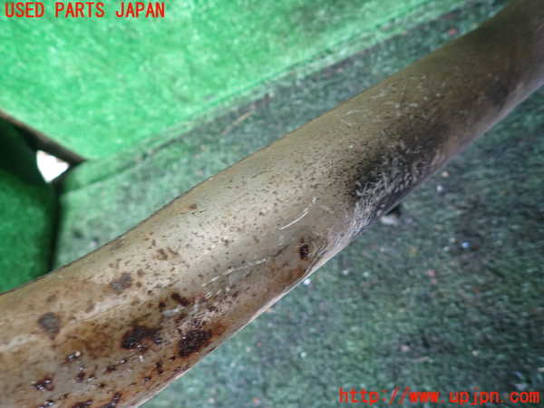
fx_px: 393
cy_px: 204
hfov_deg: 69.4
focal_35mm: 25
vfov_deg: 54.9
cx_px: 272
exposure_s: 1/30
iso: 200
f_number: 2
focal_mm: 4.5
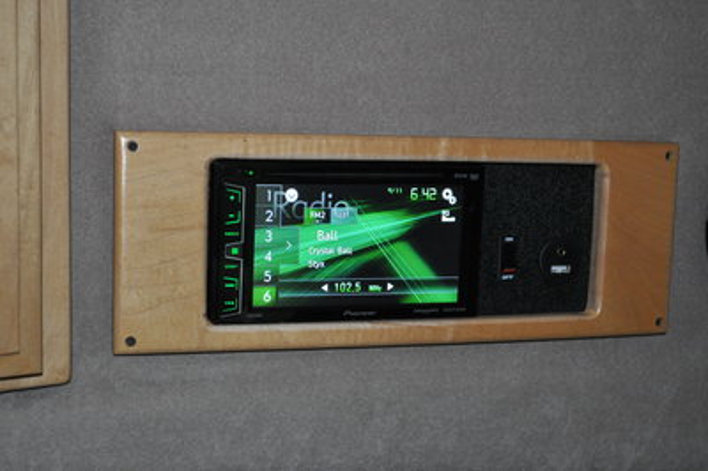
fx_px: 1120
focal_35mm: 57
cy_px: 236
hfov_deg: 35.1
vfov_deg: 23.7
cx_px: 354
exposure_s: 1/60
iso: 800
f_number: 5
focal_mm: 38
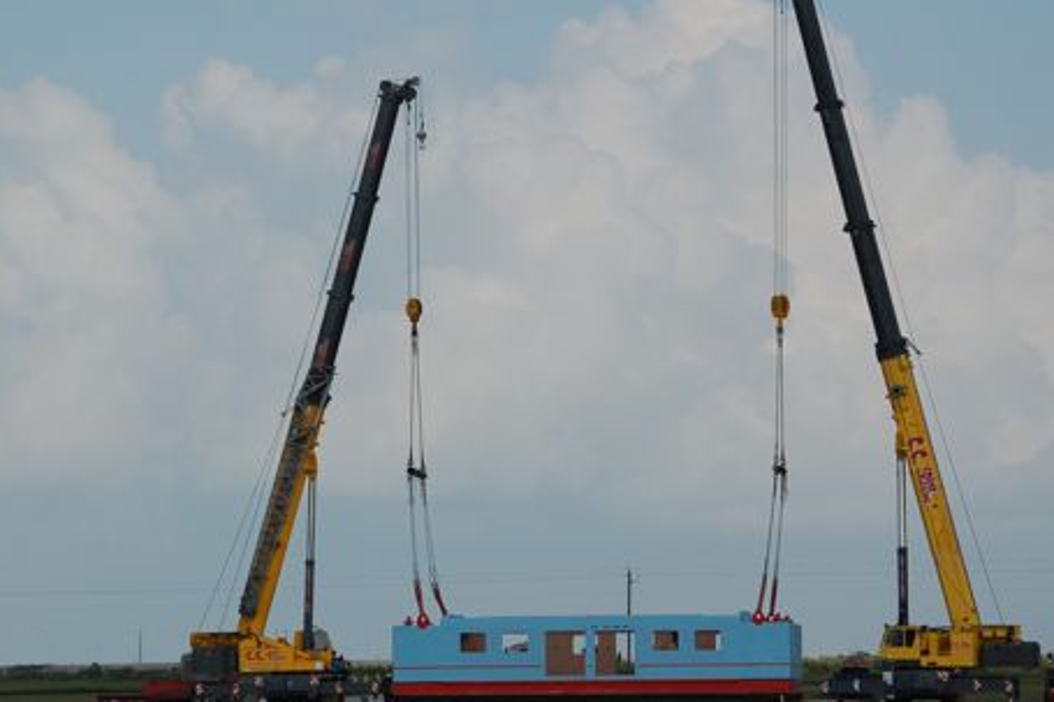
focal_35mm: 190
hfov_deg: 10.8
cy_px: 322
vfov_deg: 7.2
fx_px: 5560
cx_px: 568
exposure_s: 1/1000
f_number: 8
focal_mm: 90
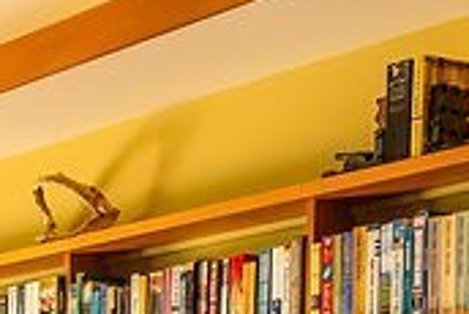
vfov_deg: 12.7
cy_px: 613
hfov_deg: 16.2
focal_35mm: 95
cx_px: -491
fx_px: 1239
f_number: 5.6
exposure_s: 1/30
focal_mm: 16
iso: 100
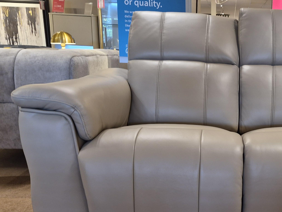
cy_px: 154
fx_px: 367
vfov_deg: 31.7
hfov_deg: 39.8
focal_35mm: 45
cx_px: 239
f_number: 1.8
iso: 125
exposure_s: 1/100
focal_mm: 5.4
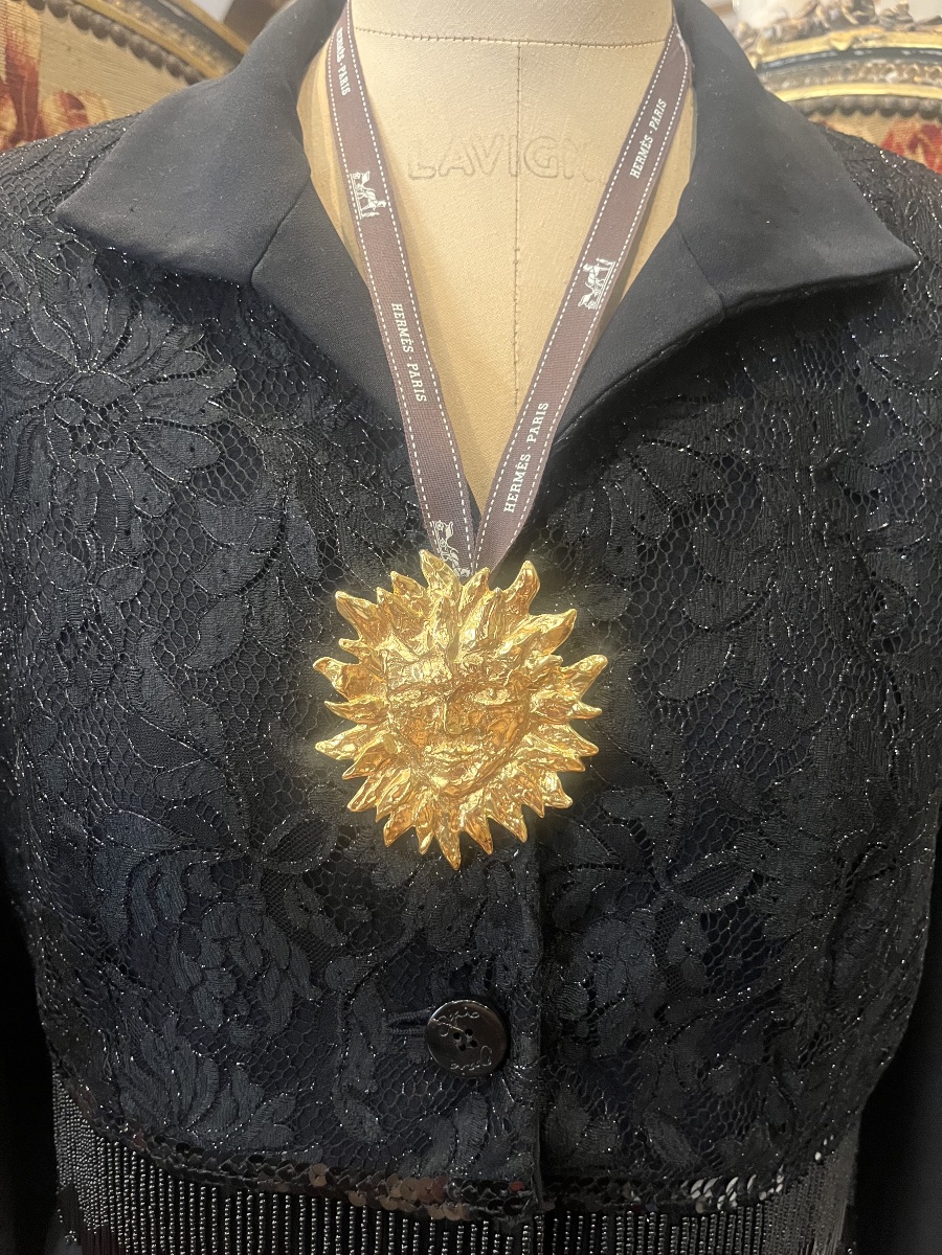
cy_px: 628
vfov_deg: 67.3
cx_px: 471
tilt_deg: -11.3
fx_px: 943
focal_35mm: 26
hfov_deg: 53.1
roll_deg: -2.4
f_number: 1.6
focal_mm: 5.1
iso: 320
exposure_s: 1/50
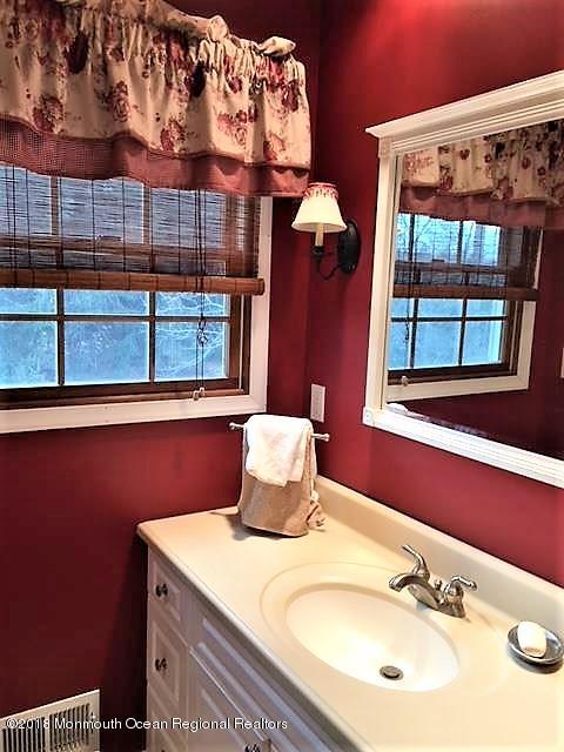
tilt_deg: -7.9
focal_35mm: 29
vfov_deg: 61.7
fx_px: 630
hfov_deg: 48.2
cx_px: 282
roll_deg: -2.3
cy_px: 376
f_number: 2.2
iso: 25
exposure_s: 1/40
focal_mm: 4.15
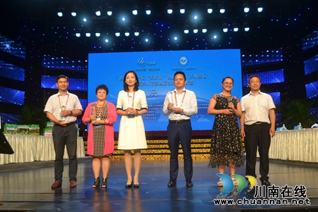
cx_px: 159
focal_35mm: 33
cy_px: 106
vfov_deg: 39.9
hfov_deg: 57.2
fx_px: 291
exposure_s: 1/125
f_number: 5.6
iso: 400
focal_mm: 22
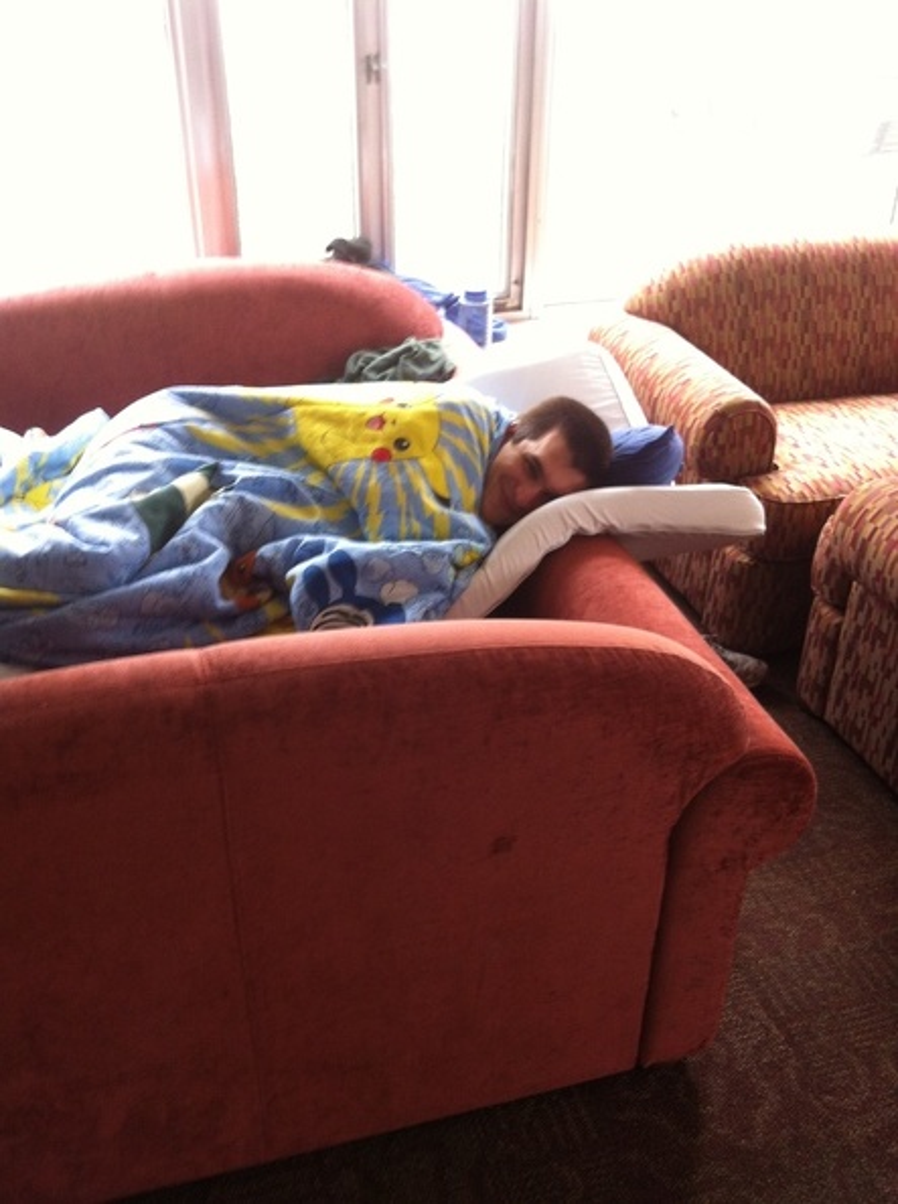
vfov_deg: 52.7
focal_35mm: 35
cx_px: 449
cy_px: 602
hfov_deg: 40.6
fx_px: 1215
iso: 125
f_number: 2.8
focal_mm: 3.85
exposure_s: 1/15
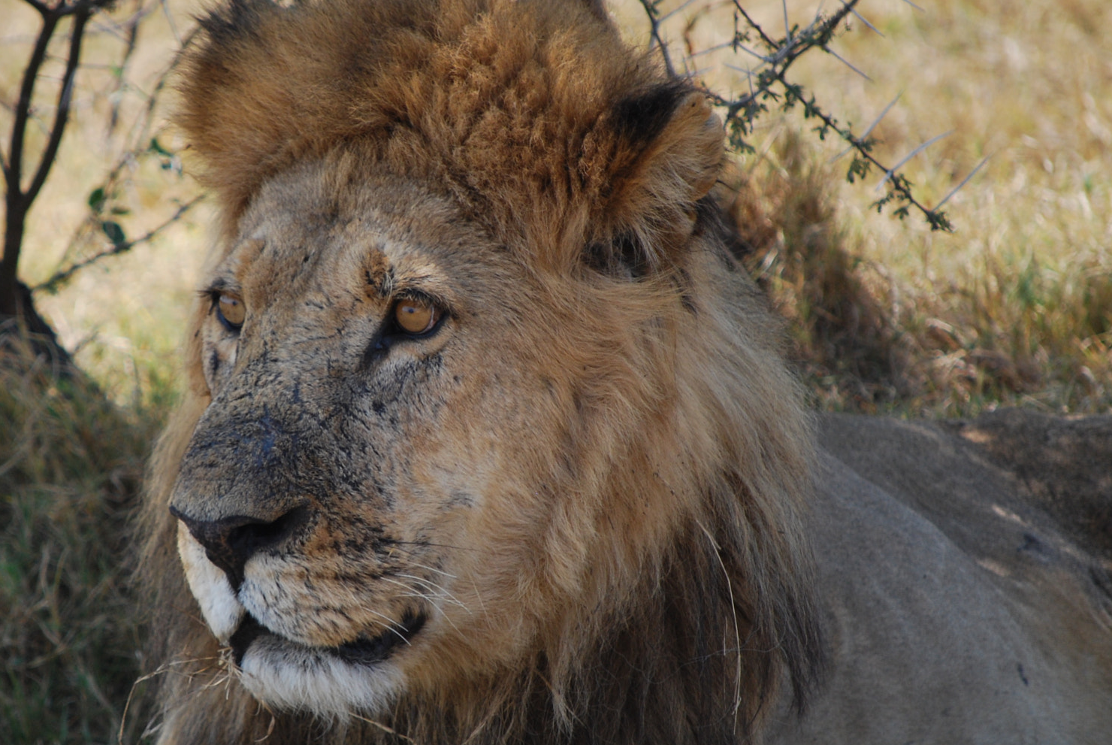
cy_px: 424
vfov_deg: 3.3
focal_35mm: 415
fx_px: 12835
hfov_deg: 5.0
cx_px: 382
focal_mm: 200
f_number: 5.6
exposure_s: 1/500
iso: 320
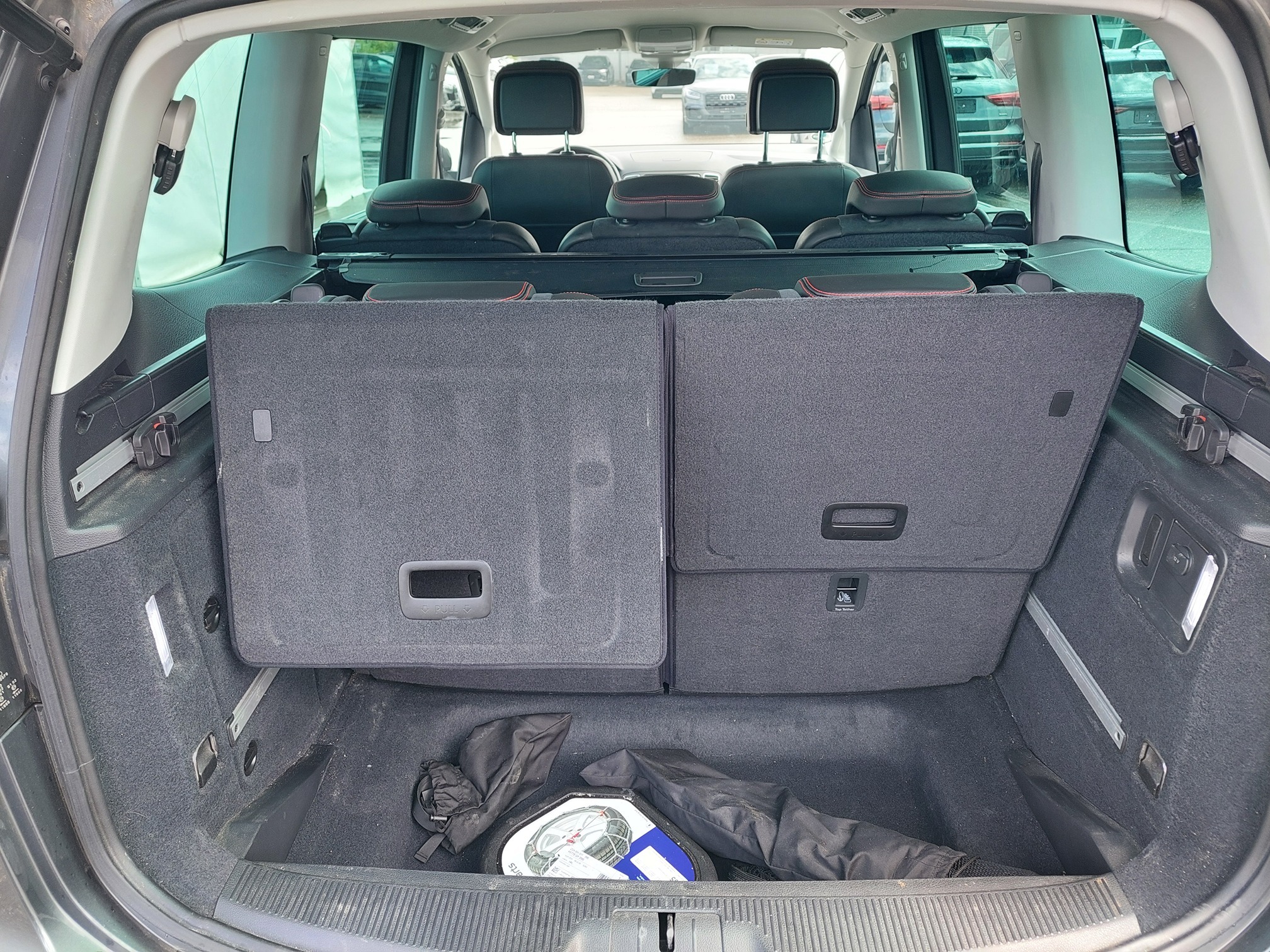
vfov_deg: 56.8
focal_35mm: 24
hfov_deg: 71.6
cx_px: 635
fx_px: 881
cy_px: 476
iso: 40
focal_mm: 5.23
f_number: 1.8
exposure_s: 1/50
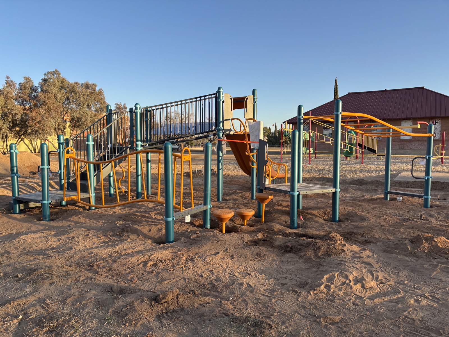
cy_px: 168
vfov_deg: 53.1
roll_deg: -0.3
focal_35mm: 26
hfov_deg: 67.3
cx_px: 224
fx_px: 337
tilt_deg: -5.3
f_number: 1.6
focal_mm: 5.96
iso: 50
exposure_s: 1/872
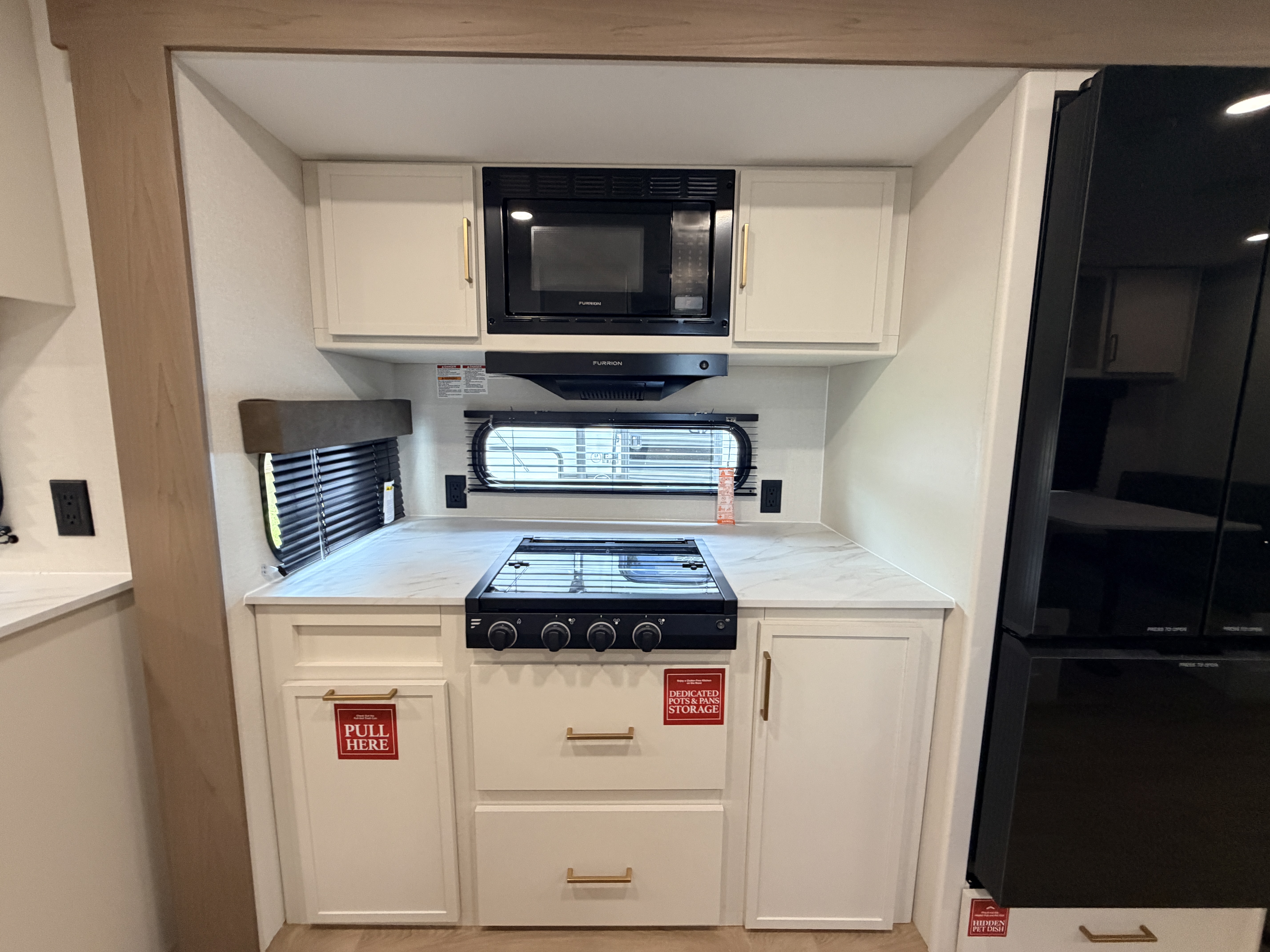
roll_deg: +0.0
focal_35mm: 14
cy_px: 476
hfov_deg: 102.1
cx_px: 635
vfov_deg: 85.7
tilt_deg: -9.3
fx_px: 514
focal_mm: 2.22
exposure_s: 1/60
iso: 320
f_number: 2.2
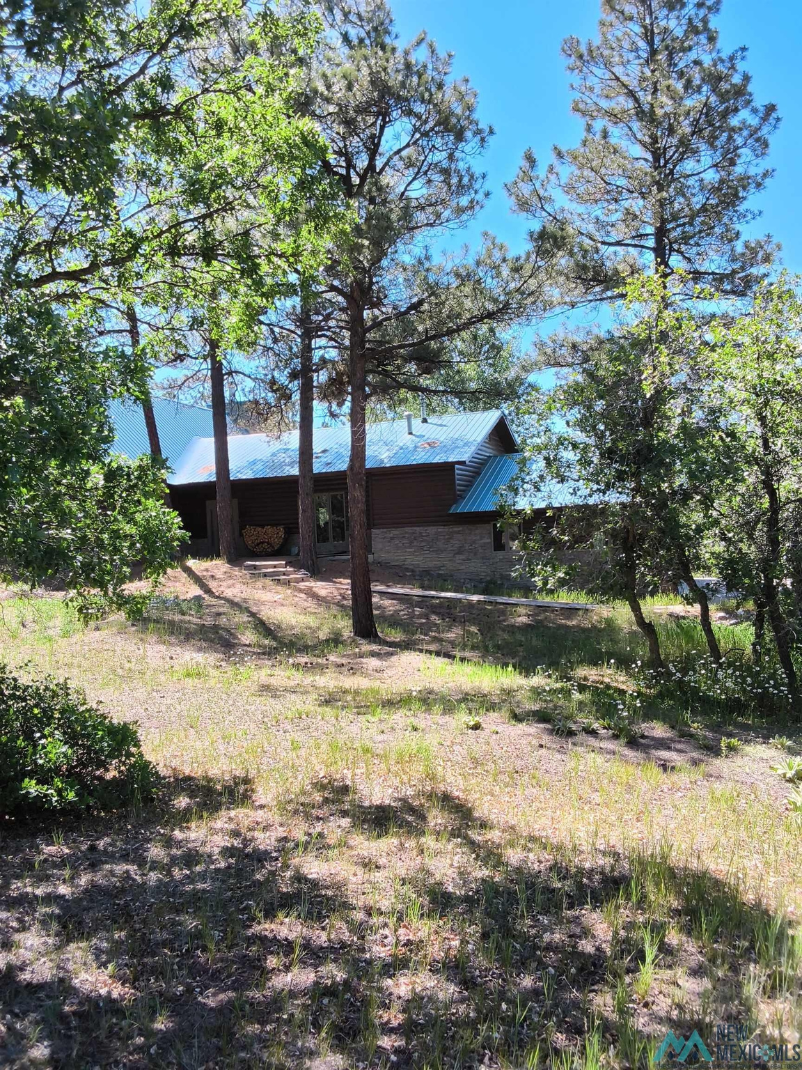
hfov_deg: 51.4
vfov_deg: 65.3
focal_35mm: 27
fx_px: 834
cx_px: 401
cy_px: 535
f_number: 2
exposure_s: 1/727
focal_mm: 2.87
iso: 32
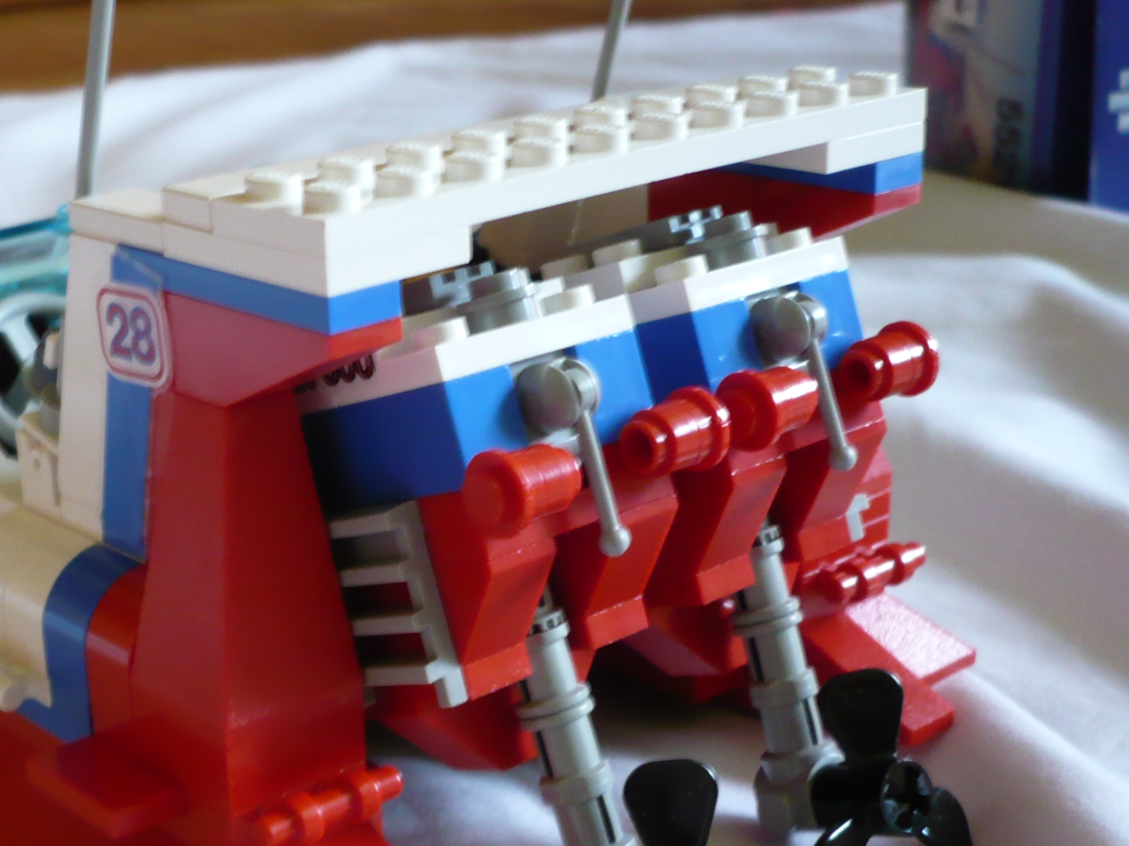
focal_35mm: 60
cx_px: 284
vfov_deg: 24.3
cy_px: 569
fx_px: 1957
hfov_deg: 31.6
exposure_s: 1/15
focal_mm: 5.8
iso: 200
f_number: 2.8
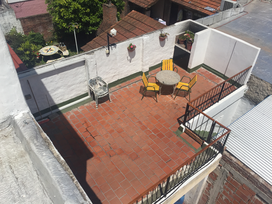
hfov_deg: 61.7
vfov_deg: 48.2
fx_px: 228
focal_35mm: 29
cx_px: 136
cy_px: 102
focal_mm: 4.15
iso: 32
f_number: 2.2
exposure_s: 1/5650
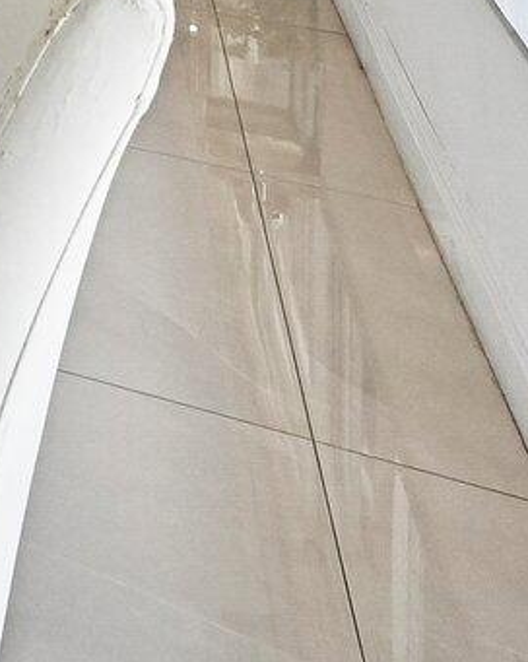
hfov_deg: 12.5
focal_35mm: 79
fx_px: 1546
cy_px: -587
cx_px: -899
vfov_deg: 18.1
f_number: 8
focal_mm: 14
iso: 2500
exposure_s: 1/1000
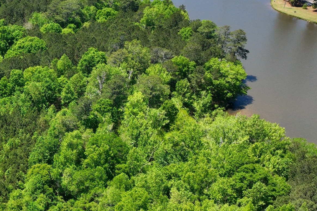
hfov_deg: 27.4
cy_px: 96
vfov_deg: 20.6
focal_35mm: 66
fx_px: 581
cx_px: -49
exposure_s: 1/1250
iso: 100
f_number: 2.8
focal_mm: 12.29
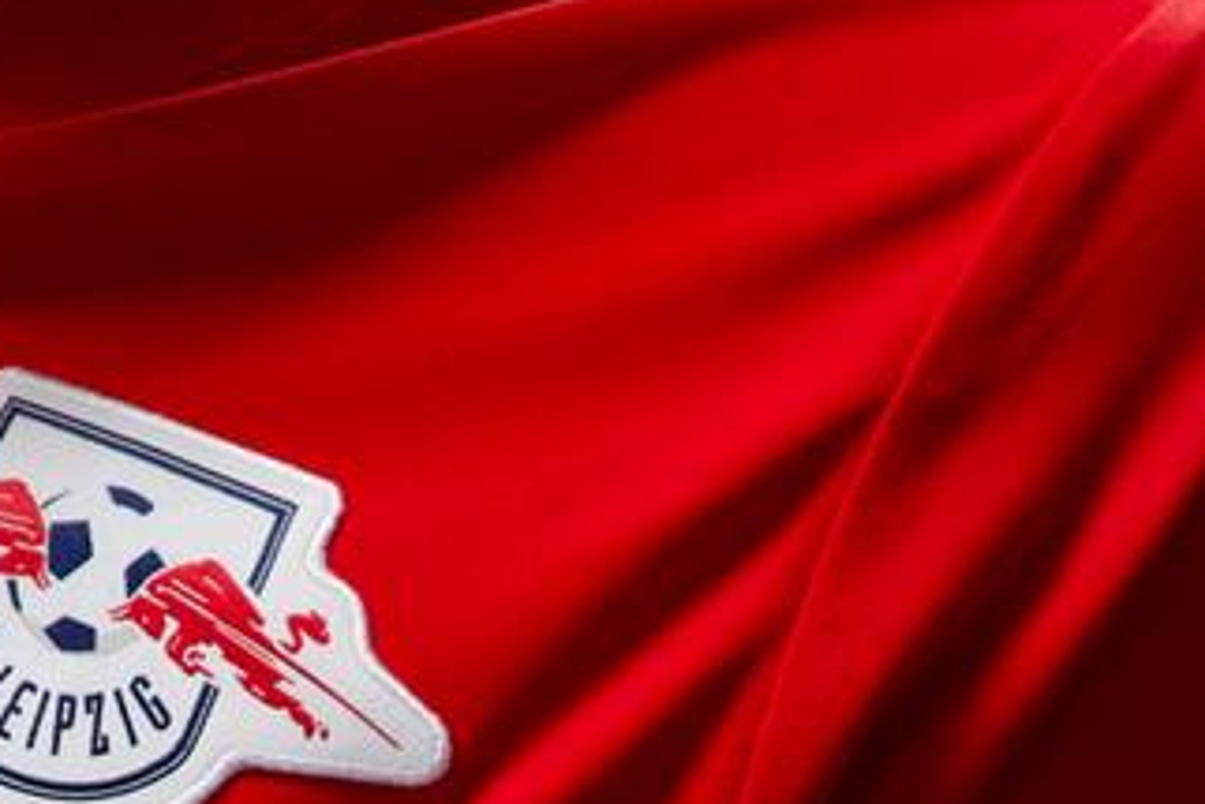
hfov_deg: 11.0
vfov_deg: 7.5
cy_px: -621
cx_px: -595
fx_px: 5994
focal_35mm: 179
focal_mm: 30
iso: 1000
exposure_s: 1/100
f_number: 2.8
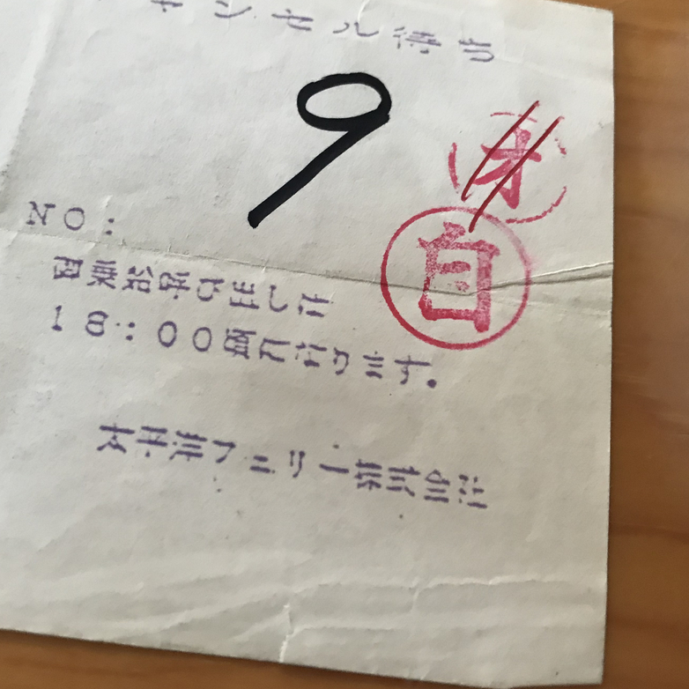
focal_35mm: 38
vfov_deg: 43.8
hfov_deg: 43.7
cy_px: 310
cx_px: 286
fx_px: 856
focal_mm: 3.99
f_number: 1.8
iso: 50
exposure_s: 1/15
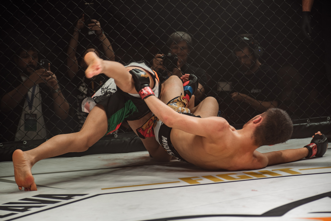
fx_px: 1150
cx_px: 166
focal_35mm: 125
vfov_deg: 11.0
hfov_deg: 16.4
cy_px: 110
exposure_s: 1/320
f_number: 4
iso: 360
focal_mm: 125
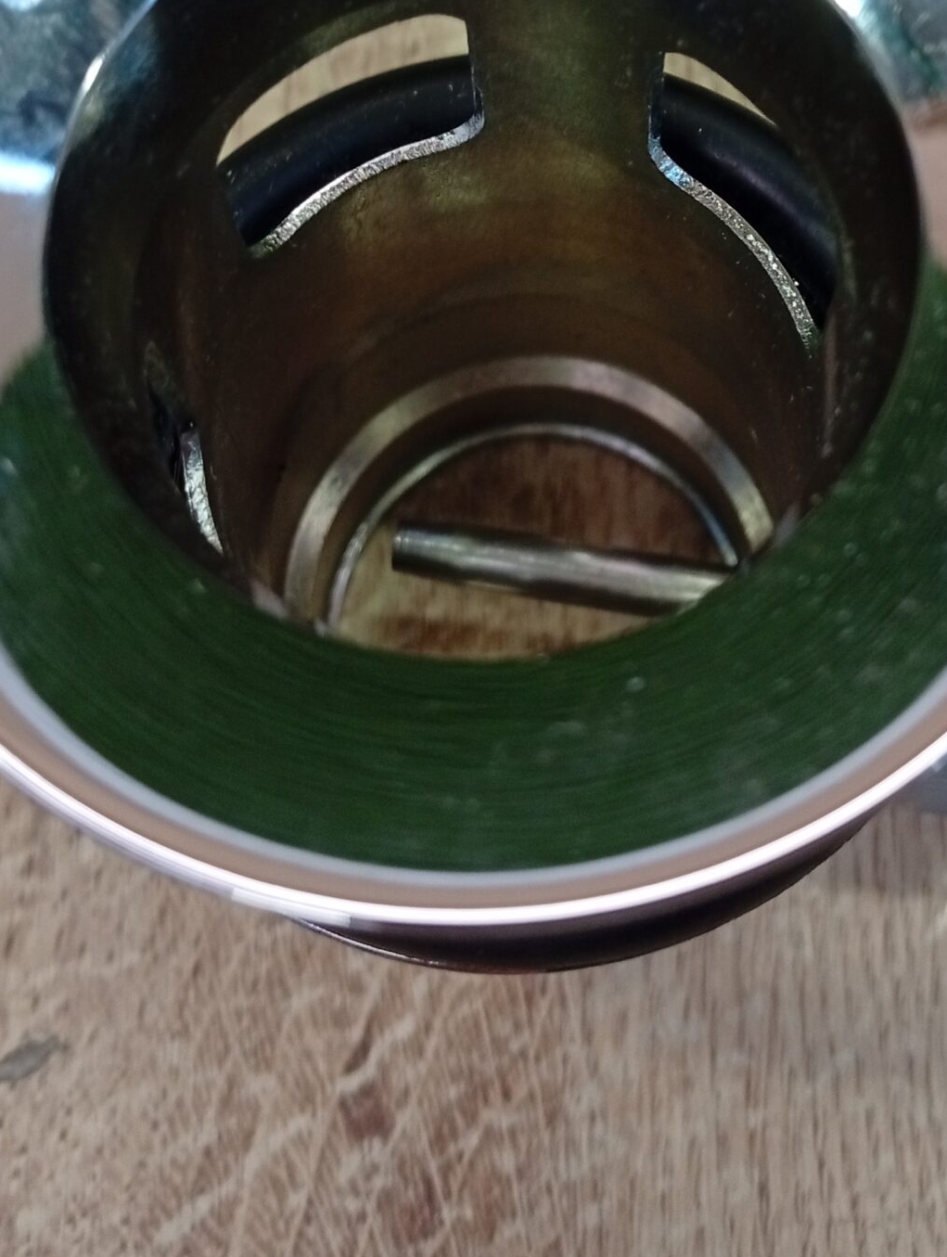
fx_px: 1855
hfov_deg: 28.6
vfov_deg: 35.0
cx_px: 555
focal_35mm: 51
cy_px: 95
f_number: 1.8
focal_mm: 3.98
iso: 552
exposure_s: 1/25
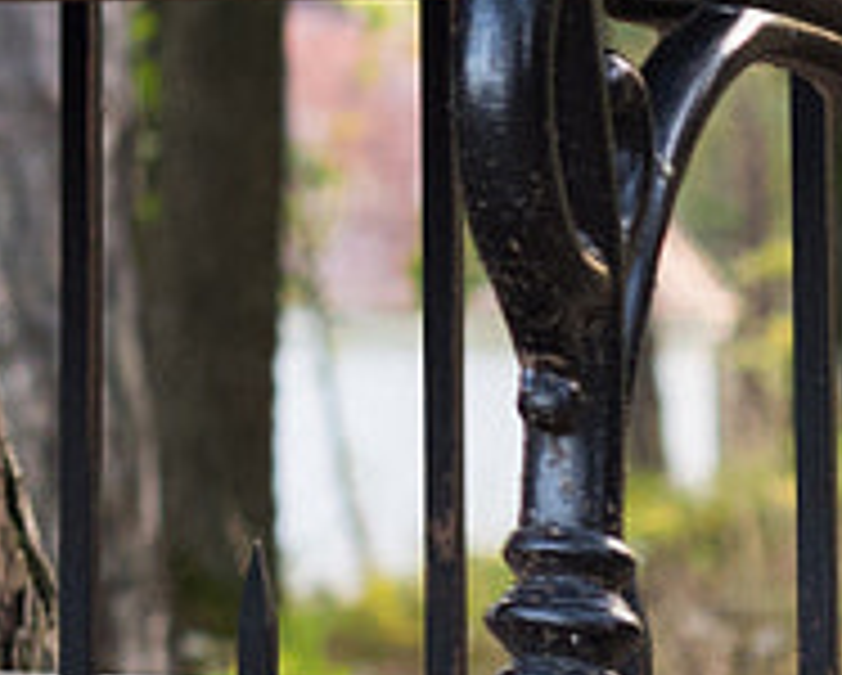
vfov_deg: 3.8
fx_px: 10003
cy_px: -1197
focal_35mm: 401
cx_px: -2071
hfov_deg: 4.5
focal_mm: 50
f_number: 4.5
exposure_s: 1/100
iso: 400
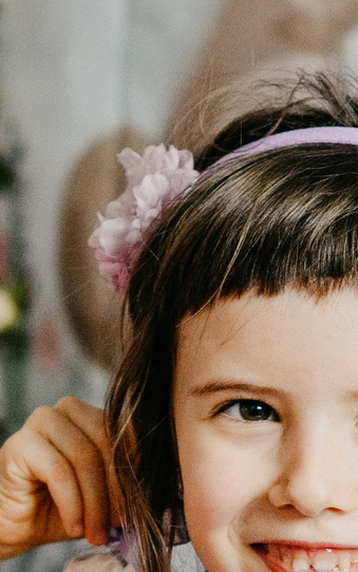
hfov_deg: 7.2
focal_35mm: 183
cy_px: 421
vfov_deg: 11.4
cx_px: 278
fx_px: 2855
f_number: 3.2
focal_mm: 38
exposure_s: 1/250
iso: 1250
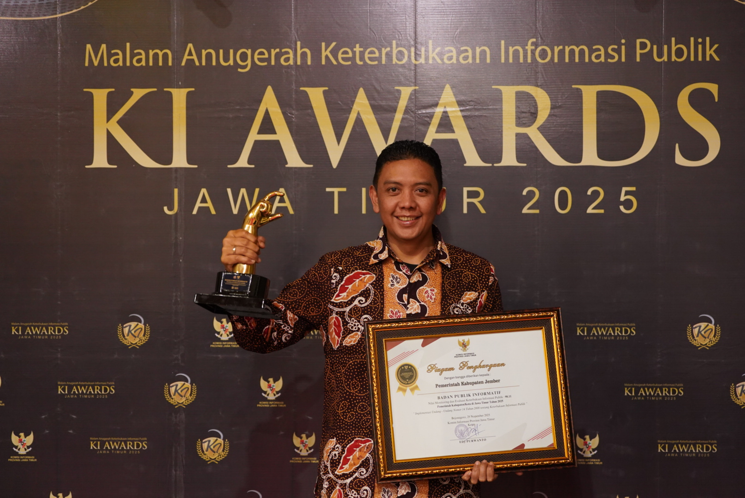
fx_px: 1450
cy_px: 249
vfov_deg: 19.5
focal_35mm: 70
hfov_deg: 28.8
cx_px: 372
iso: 3200
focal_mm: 70
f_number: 2.8
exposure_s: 1/15
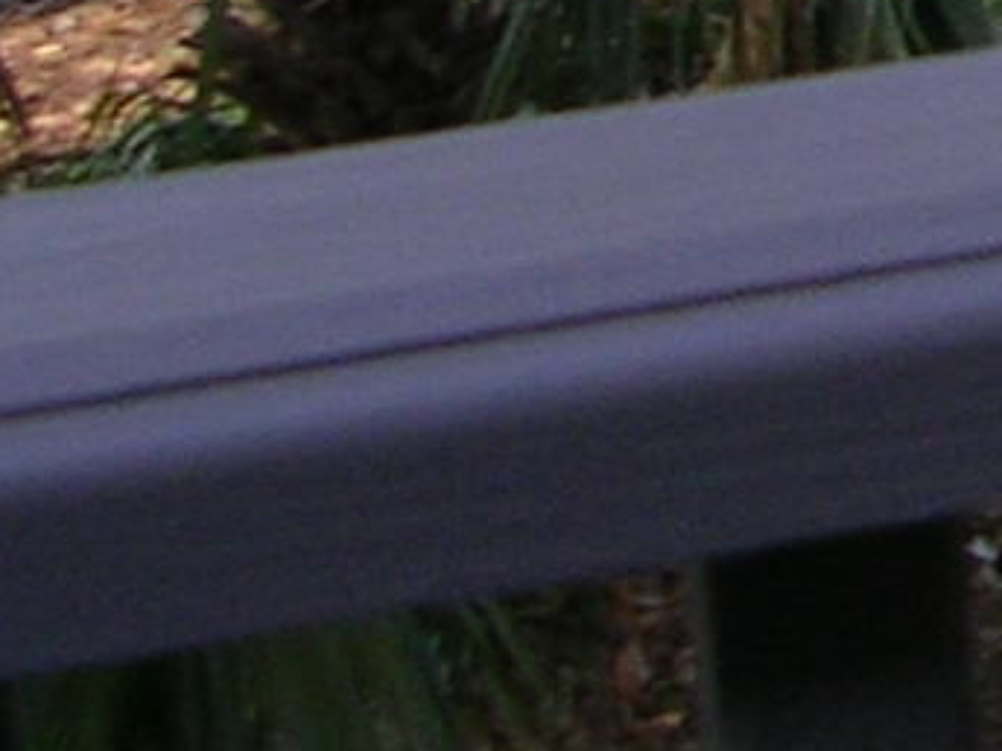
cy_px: -1213
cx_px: 2731
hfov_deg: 7.8
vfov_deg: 6.2
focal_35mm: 227
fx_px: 6568
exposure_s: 1/81.7
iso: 50
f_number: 2.8
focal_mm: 5.8
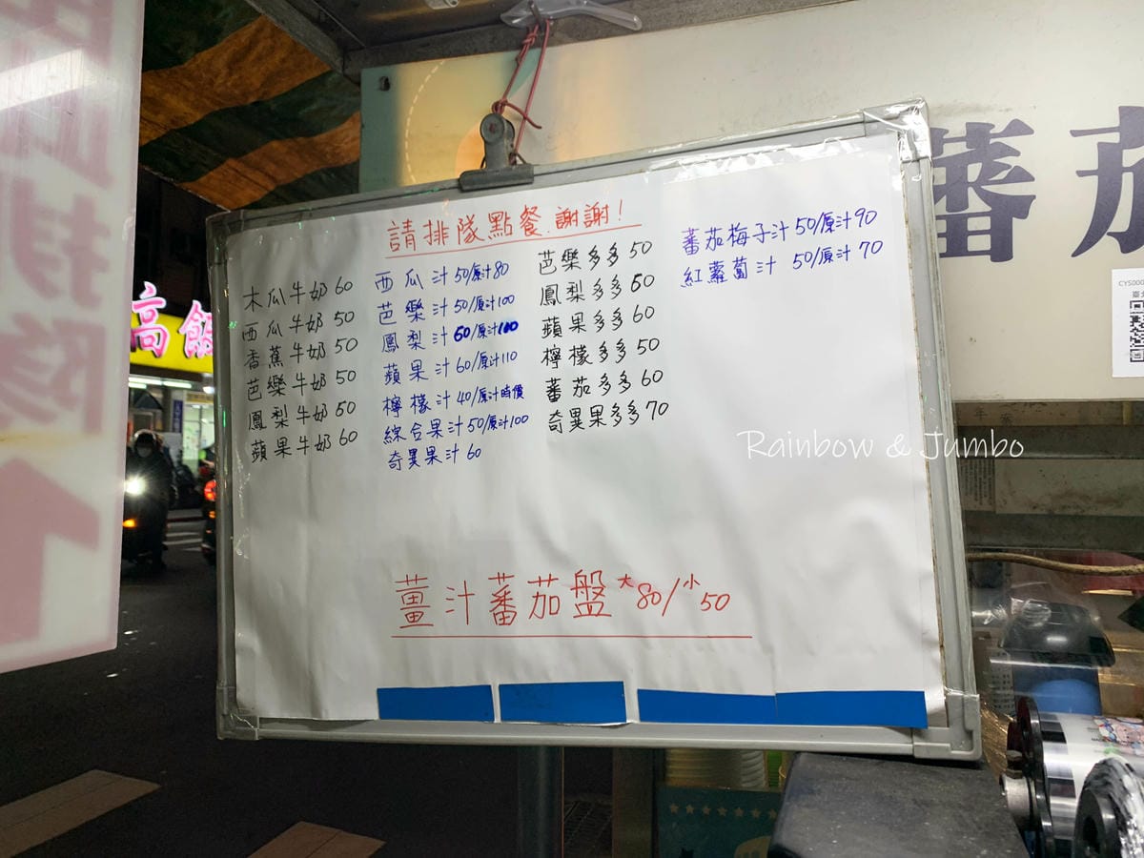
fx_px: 859
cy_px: 429
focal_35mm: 26
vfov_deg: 53.1
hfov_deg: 67.3
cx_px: 572
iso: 64
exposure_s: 1/120
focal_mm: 4.25
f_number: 1.8
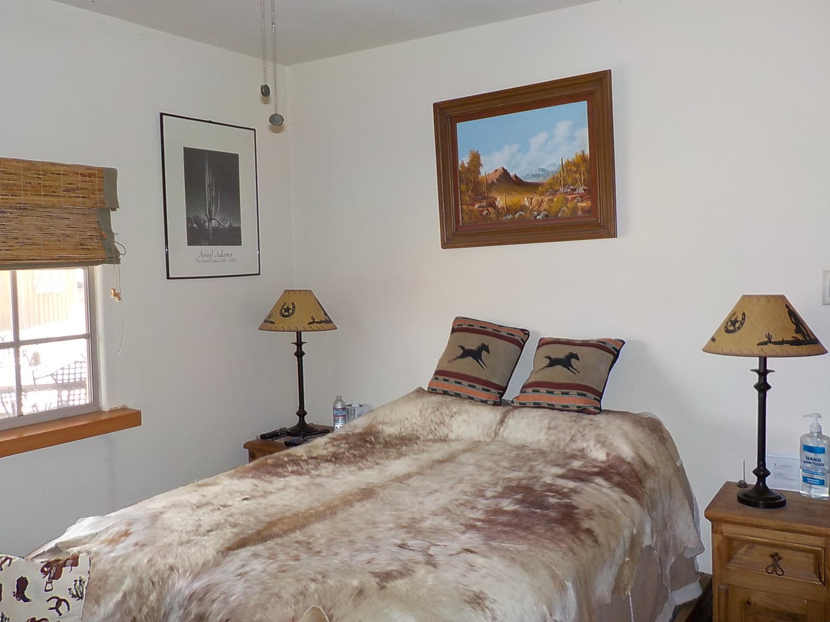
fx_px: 719
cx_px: 415
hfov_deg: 60.0
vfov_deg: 46.8
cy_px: 311
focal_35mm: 30
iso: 200
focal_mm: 4.1
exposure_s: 1/30
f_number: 3.3
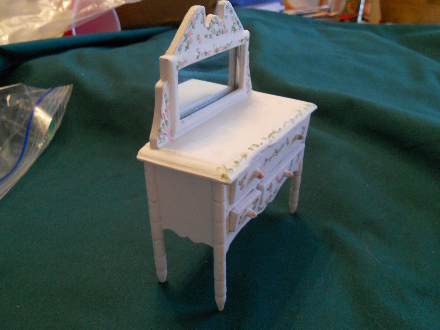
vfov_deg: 44.2
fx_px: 407
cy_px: 165
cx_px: 220
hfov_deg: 56.8
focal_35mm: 32
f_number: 3.5
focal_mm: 5.8
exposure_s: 1/30
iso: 400
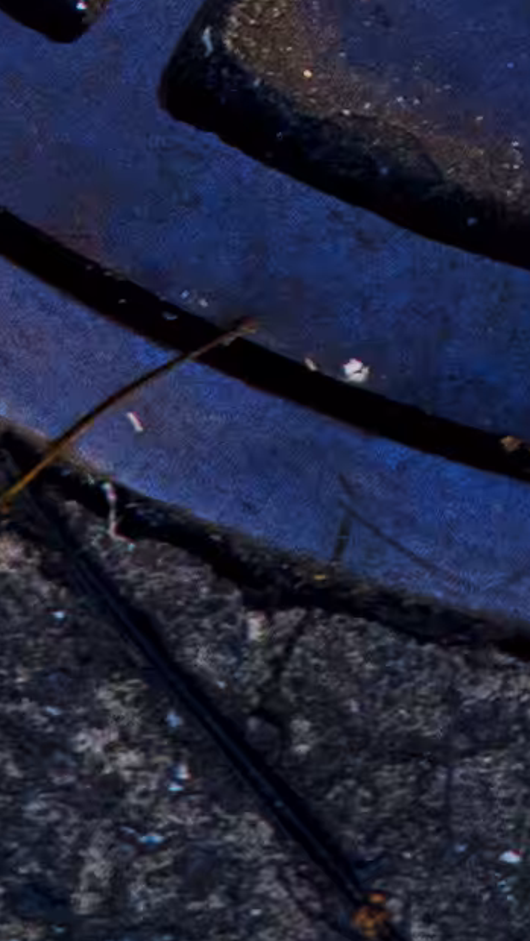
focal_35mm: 208
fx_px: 5194
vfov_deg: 9.1
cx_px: 1090
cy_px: -1495
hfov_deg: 5.7
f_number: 8
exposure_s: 1/100
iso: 400
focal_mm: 11.2
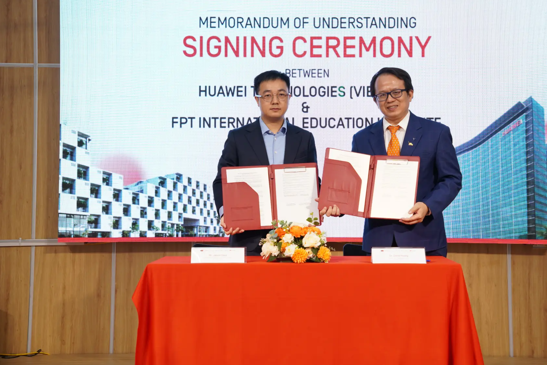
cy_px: 161
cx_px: 302
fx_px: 857
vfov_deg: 24.0
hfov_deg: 35.4
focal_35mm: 56
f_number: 4
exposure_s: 1/50
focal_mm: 32.9
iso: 200
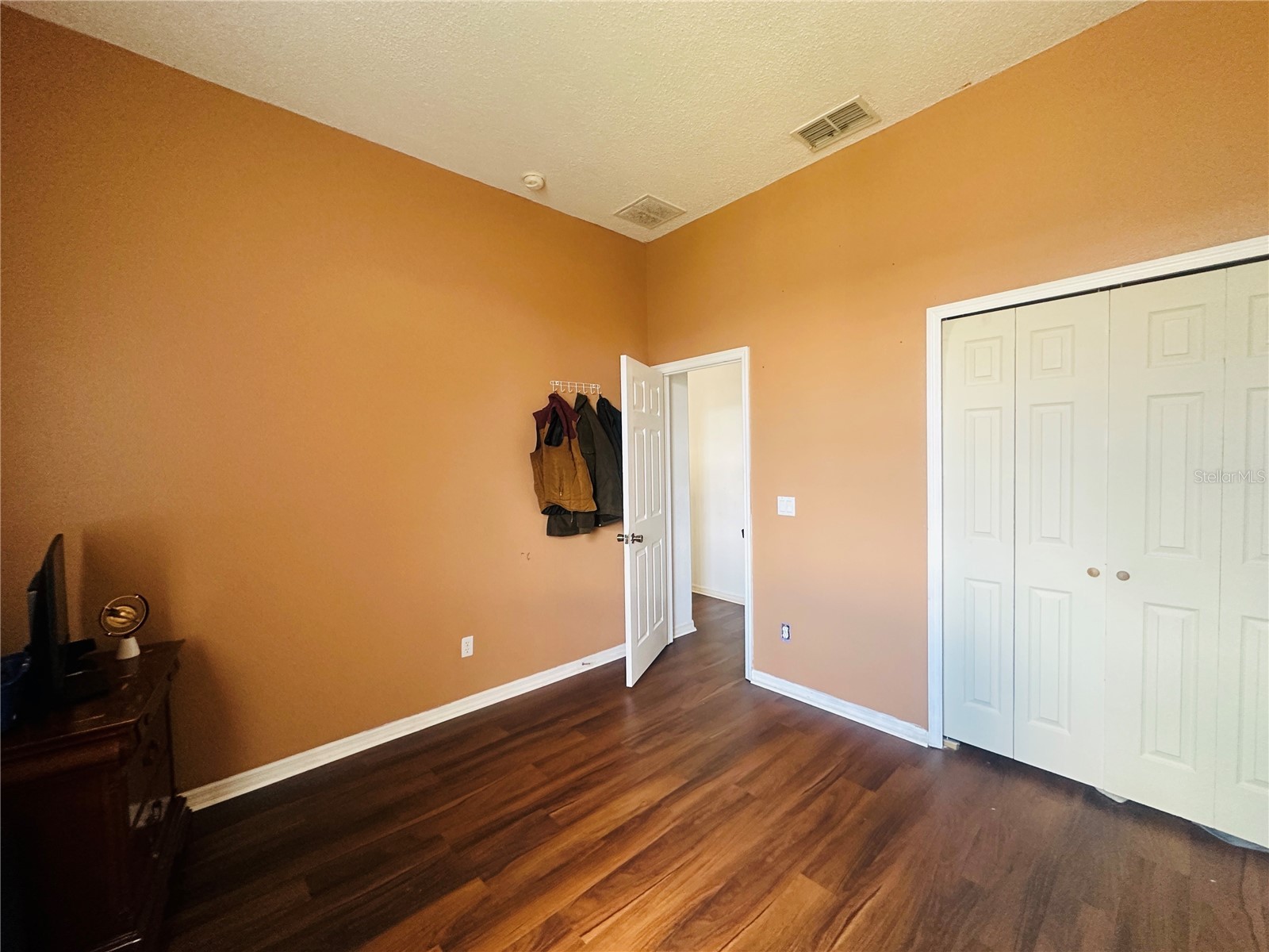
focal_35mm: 14
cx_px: 634
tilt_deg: -1.0
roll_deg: +0.4
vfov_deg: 85.7
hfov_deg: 102.1
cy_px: 476
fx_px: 513
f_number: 2.2
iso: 320
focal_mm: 2.22
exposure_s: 1/87
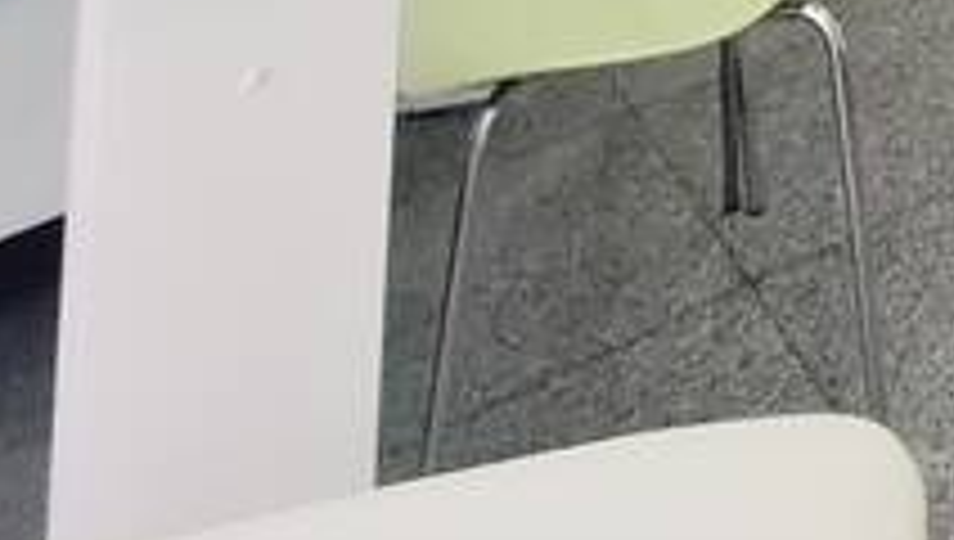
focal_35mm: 72
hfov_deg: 21.5
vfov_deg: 10.1
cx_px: 1629
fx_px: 1824
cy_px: -1246
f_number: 2.2
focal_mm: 2.2
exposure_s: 1/60
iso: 100
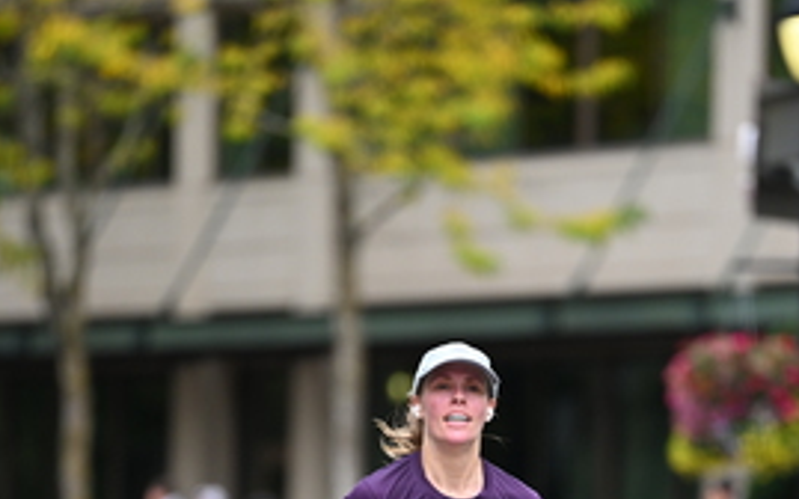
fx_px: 9078
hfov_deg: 5.0
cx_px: 441
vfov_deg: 3.1
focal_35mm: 417
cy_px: 609
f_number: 2.8
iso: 640
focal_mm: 200
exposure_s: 1/2000
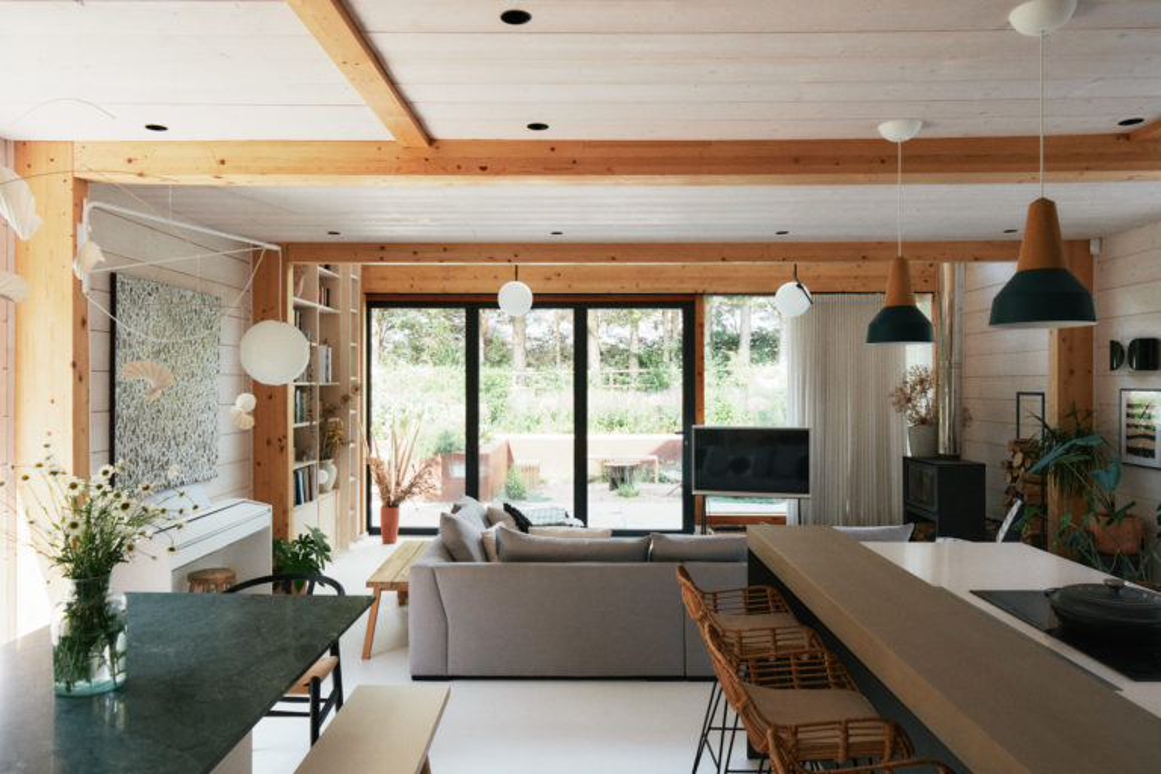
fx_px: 774
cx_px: 580
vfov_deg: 53.1
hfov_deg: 73.7
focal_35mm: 24
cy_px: 387
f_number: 5.6
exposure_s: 1/200
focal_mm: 16
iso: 640
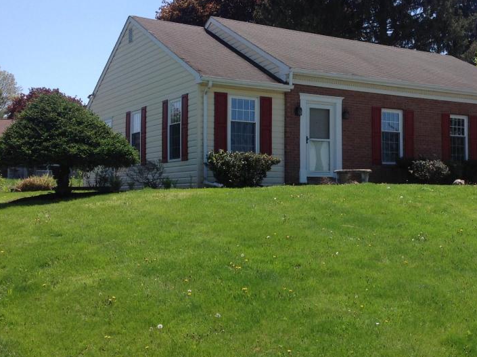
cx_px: 323
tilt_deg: +1.7
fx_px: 702
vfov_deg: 28.5
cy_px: 171
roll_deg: -0.8
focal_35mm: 51
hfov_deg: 37.1
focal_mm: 4.28
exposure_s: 1/1513
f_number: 2.4
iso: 50
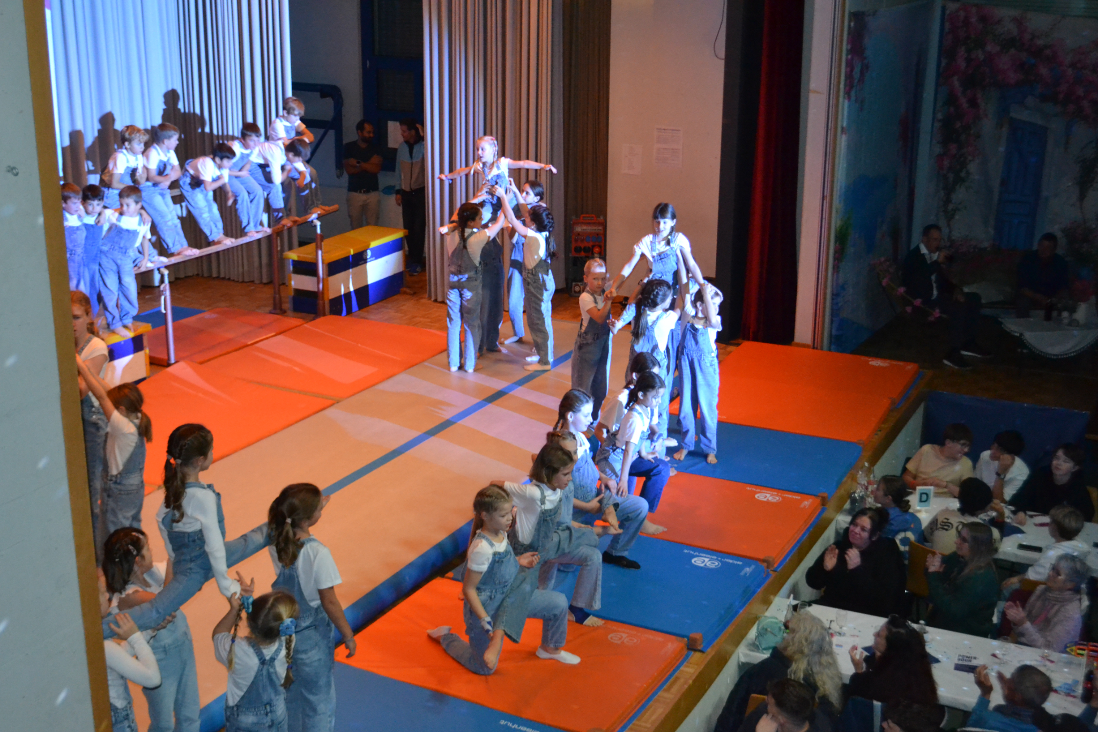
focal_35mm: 45
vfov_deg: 29.9
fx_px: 1372
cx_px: 549
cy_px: 366
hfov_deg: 43.6
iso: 3200
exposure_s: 1/60
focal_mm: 30
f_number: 4.5
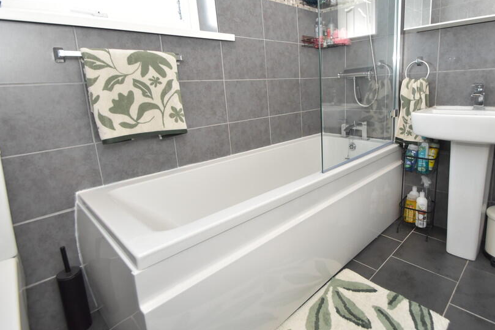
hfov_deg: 85.8
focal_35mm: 19
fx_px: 261
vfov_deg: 64.0
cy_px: 134
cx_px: 299
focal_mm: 10
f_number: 5
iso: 800
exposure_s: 1/100
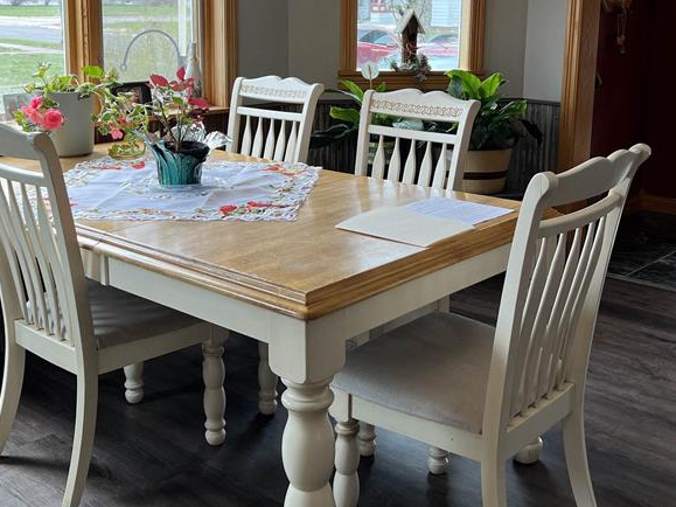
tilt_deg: -10.0
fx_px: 898
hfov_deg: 41.2
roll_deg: -1.2
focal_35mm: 46
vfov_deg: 31.1
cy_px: 151
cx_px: 369
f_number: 1.5
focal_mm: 5.7
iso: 32
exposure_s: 1/120
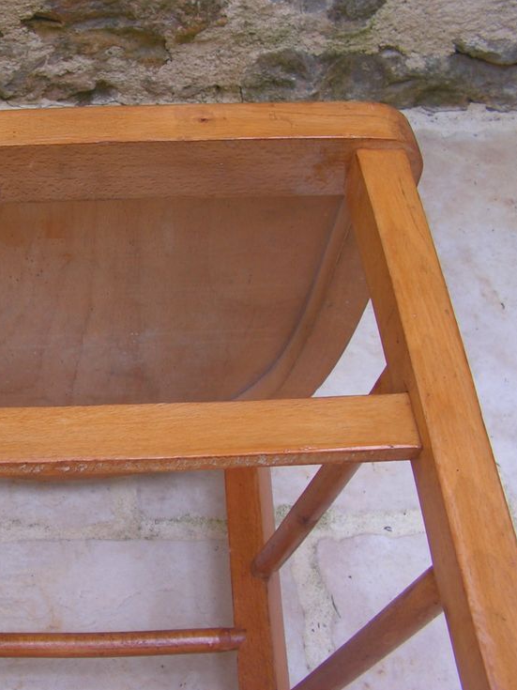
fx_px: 976
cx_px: 54
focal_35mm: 49
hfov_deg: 28.5
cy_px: 350
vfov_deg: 38.9
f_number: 3.2
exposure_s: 1/60
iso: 64
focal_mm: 6
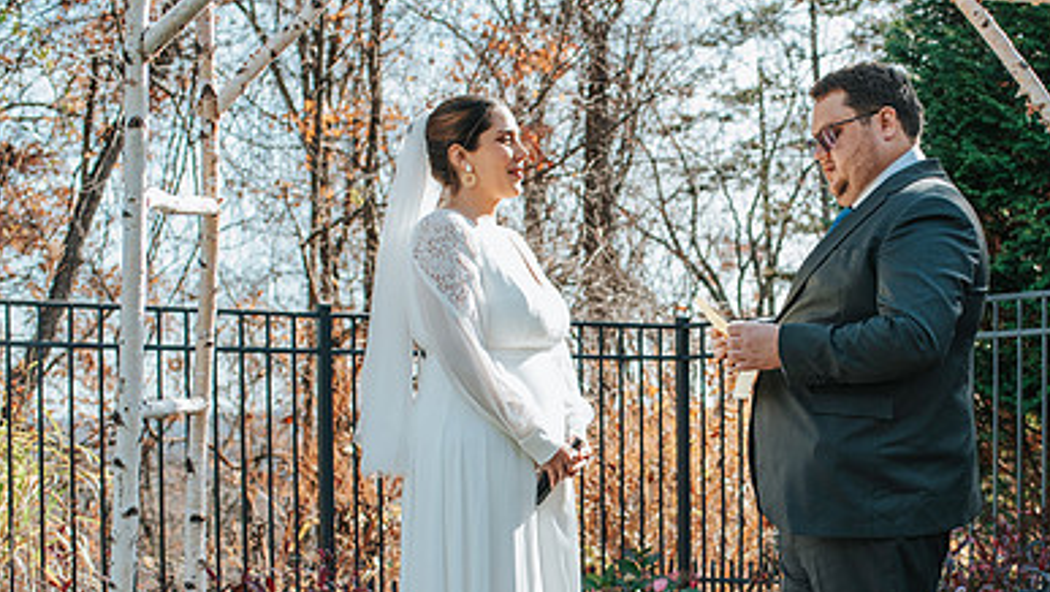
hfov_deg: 37.4
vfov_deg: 21.7
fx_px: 1532
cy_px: 420
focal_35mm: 55
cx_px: 705
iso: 450
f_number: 3.5
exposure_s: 1/1250
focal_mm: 35
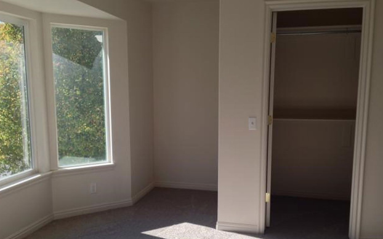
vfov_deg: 35.3
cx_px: 190
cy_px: 136
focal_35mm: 36
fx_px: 376
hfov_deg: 54.0
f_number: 2.4
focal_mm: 4.12
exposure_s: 1/198
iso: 50
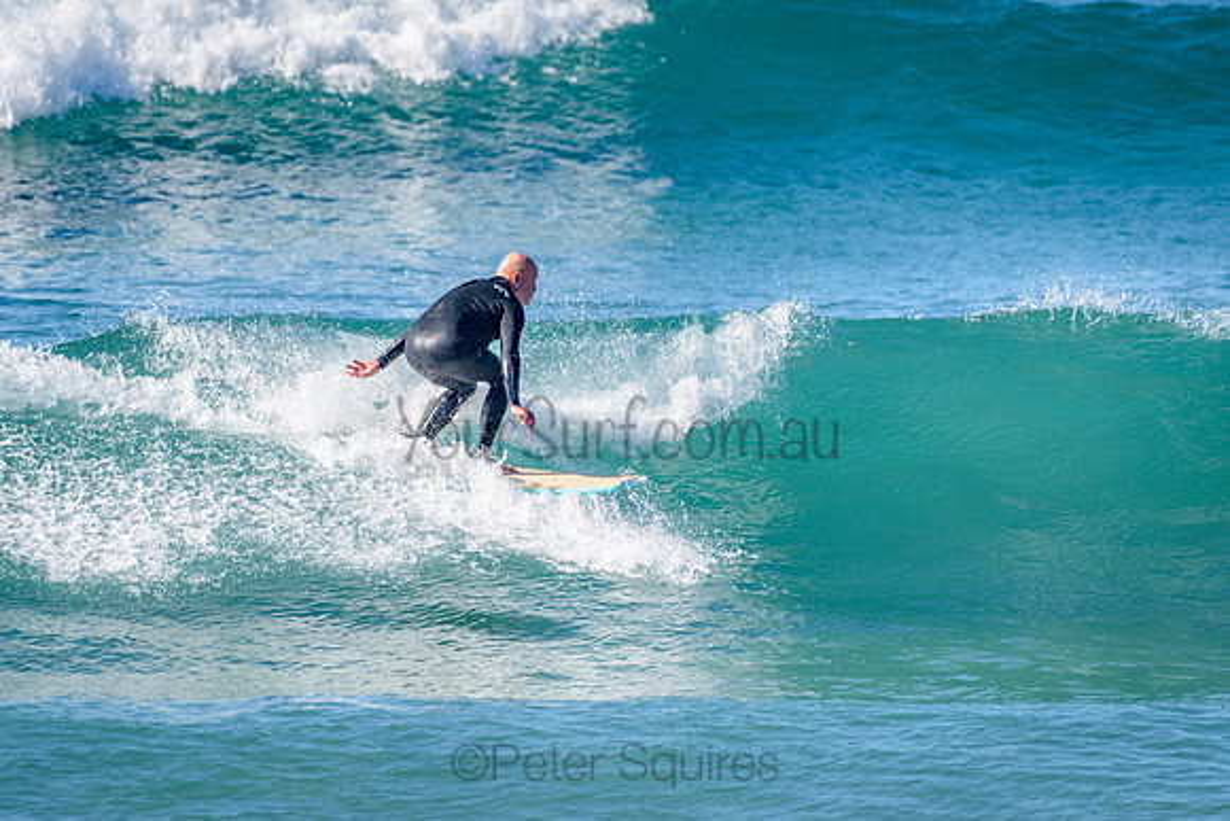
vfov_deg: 2.2
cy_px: 400
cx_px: 536
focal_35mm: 613
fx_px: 20957
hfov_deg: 3.4
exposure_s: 1/2000
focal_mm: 500
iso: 220
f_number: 5.6
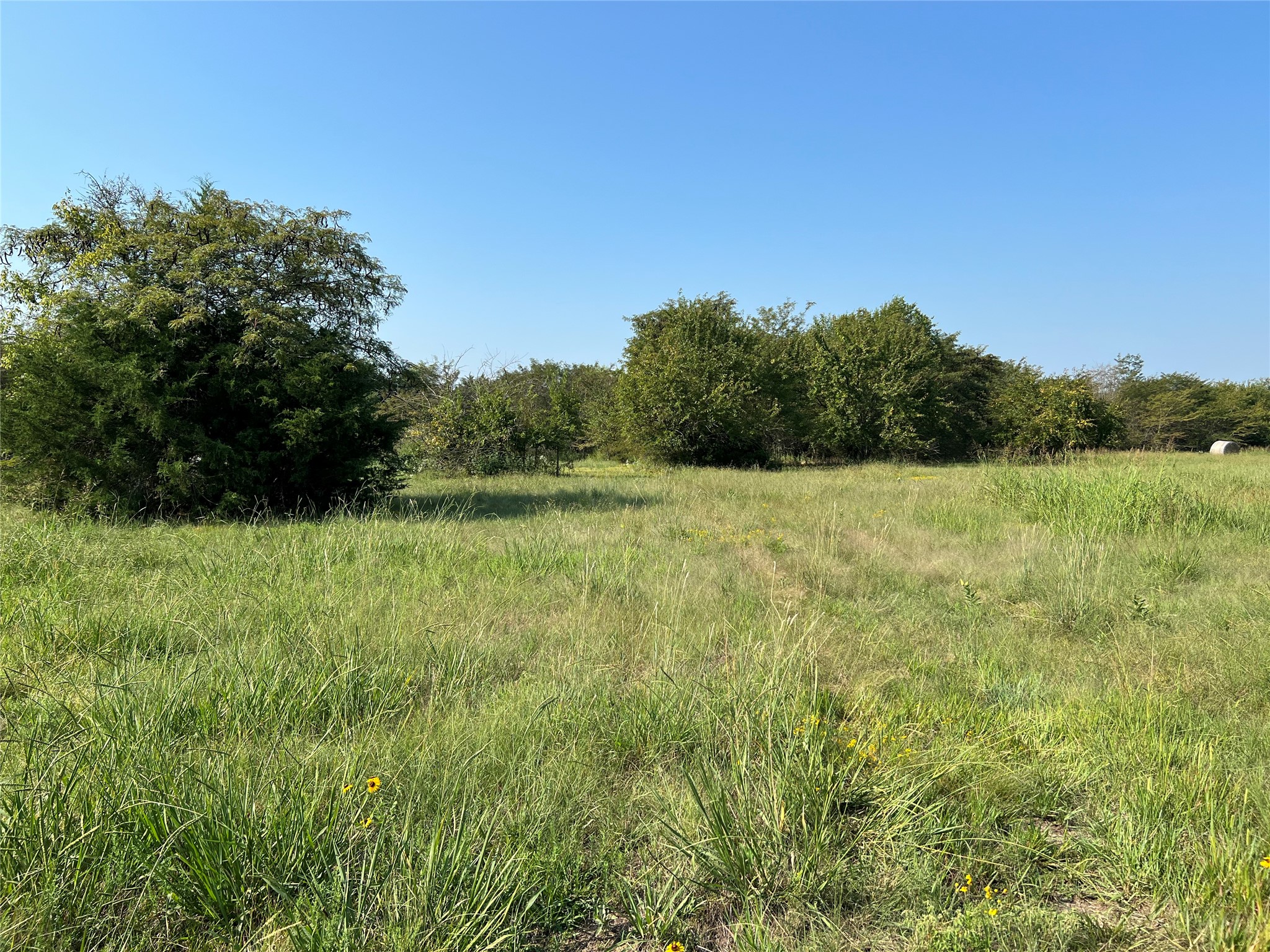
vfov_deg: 53.1
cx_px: 635
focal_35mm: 26
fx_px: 954
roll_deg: +0.0
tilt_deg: -1.8
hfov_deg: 67.3
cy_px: 476
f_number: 1.5
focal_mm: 5.7
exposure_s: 1/3257
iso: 50
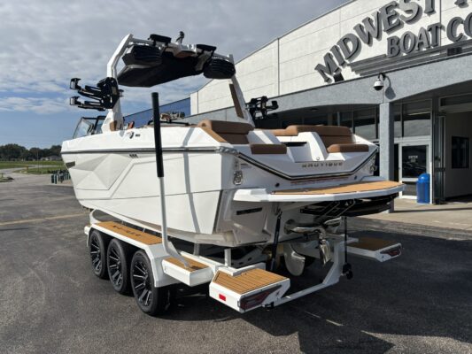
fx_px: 355
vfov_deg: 53.1
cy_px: 177
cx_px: 236
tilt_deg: -2.6
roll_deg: -0.5
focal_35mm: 26
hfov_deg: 67.3
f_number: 1.6
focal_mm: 5.96
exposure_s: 1/9091
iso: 50
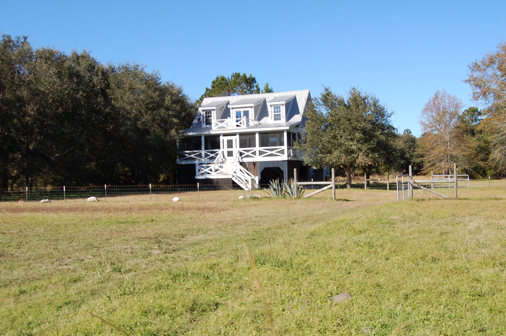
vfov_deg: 34.1
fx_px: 547
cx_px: 253
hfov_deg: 49.6
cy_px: 168
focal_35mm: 39
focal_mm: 26
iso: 220
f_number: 10
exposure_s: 1/250
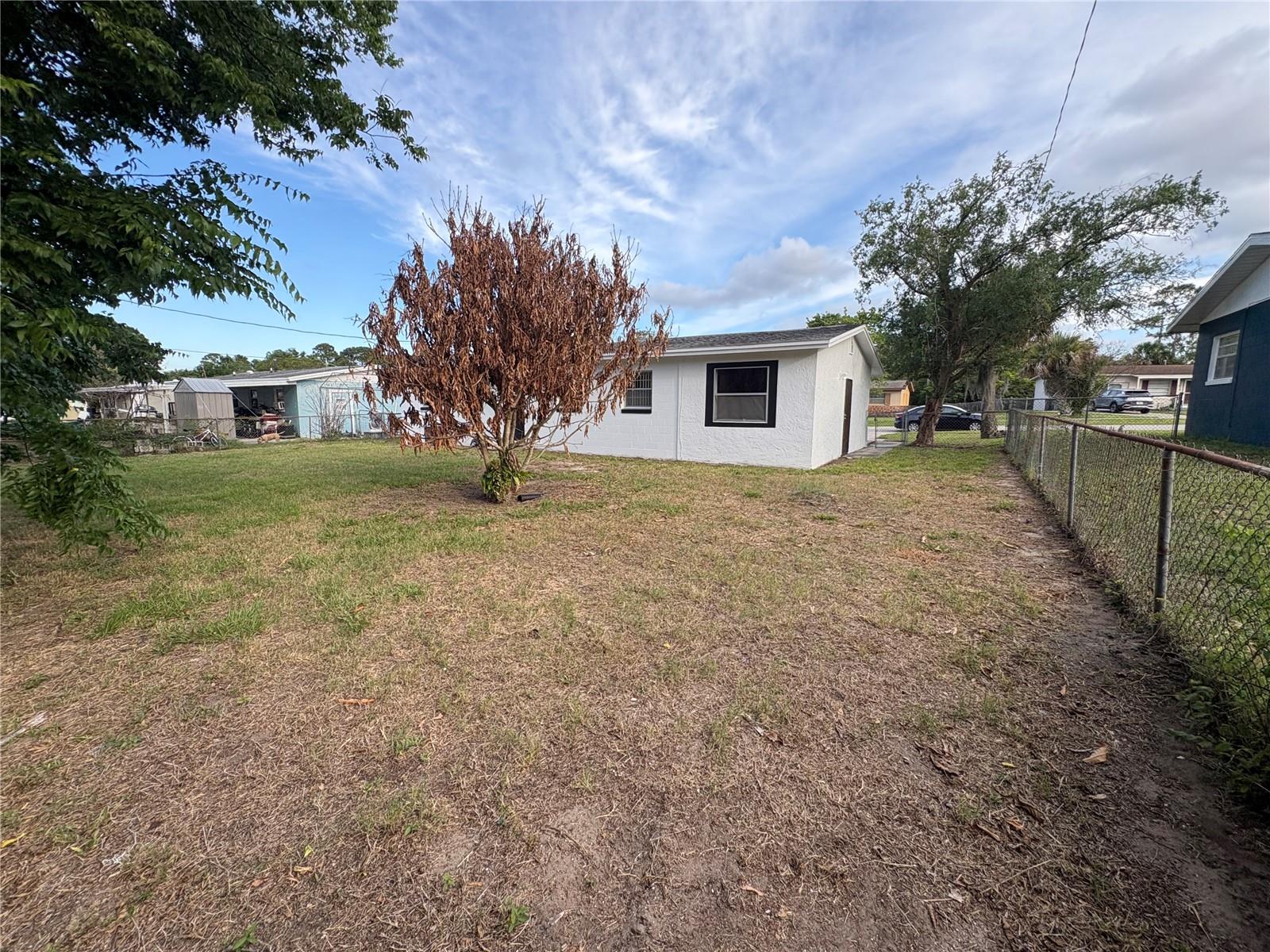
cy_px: 476
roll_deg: -1.0
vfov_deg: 85.7
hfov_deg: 102.1
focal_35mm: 14
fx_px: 514
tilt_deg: -7.6
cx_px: 635
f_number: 2.2
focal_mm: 2.22
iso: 50
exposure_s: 1/381
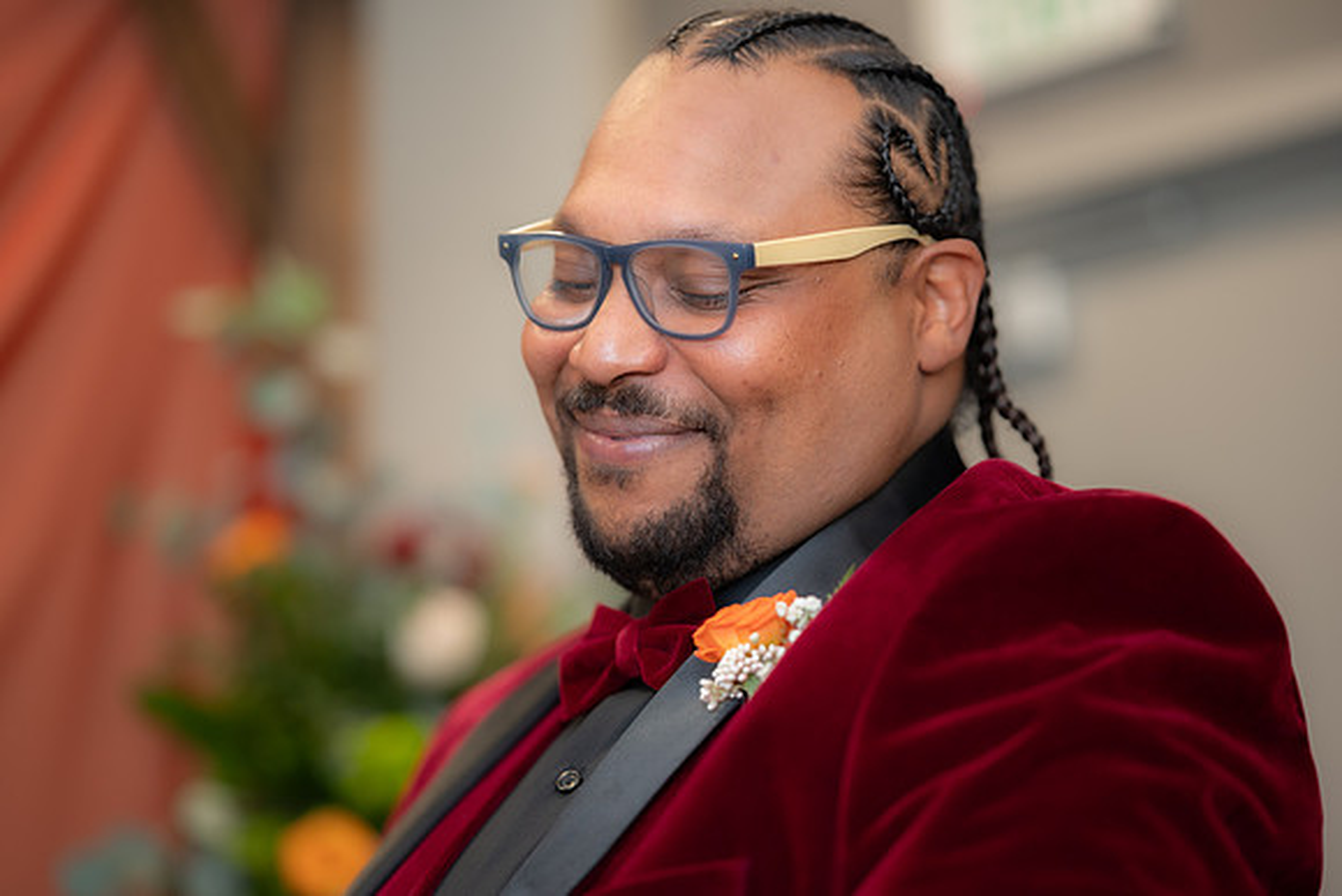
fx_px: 3169
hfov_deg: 23.9
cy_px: 448
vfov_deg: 16.1
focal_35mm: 85
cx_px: 671
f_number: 2
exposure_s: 1/100
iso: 640
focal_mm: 85
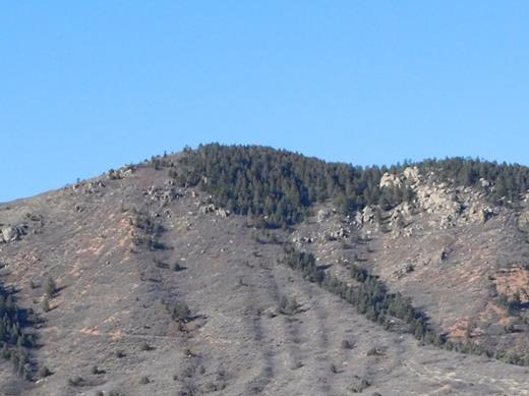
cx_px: 260
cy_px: 358
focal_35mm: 130
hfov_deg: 15.2
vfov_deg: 11.3
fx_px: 1985
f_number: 8.4
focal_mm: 11.7
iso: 800
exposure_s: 1/1000
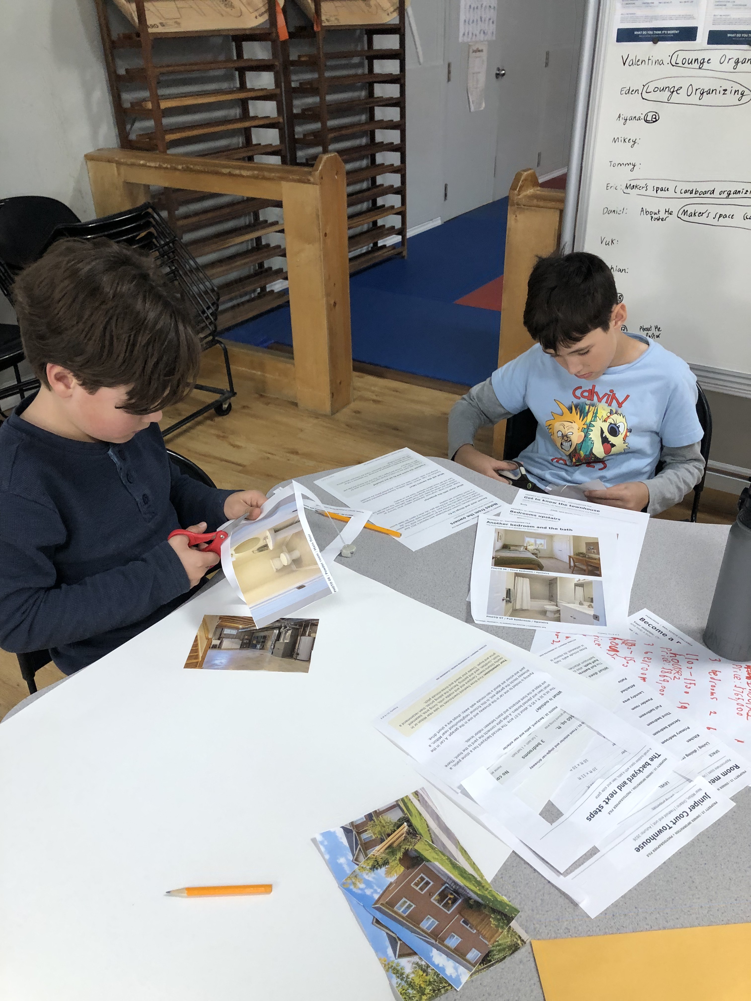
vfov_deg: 63.4
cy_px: 500
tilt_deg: -31.6
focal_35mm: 28
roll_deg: +1.2
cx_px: 376
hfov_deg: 49.7
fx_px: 810
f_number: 1.8
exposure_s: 1/30
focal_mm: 4
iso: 40
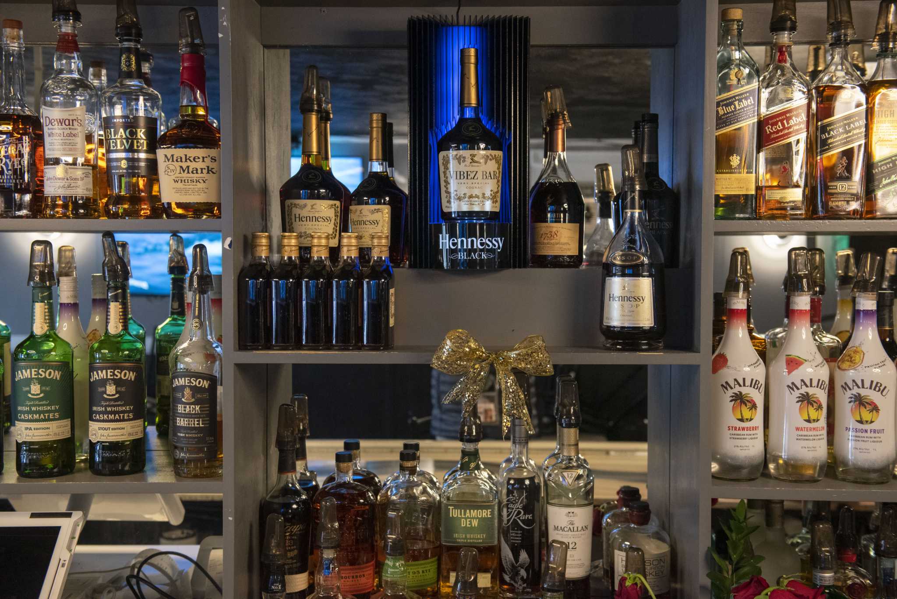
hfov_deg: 44.5
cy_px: 300
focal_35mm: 44
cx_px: 448
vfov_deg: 30.5
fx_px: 1097
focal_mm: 44
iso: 3200
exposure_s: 1/125
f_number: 4
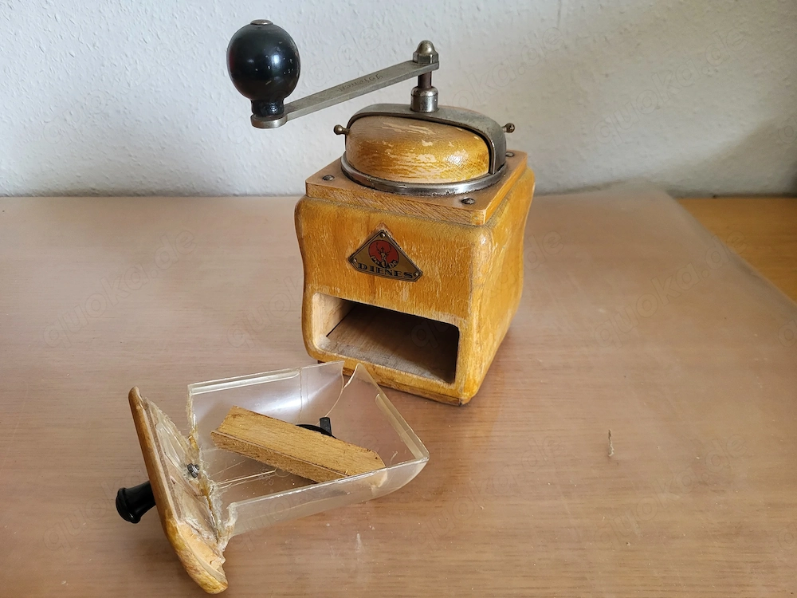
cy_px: 299
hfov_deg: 67.3
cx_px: 398
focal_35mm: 26
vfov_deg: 53.1
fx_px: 599
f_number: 1.8
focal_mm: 5.4
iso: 320
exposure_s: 1/100
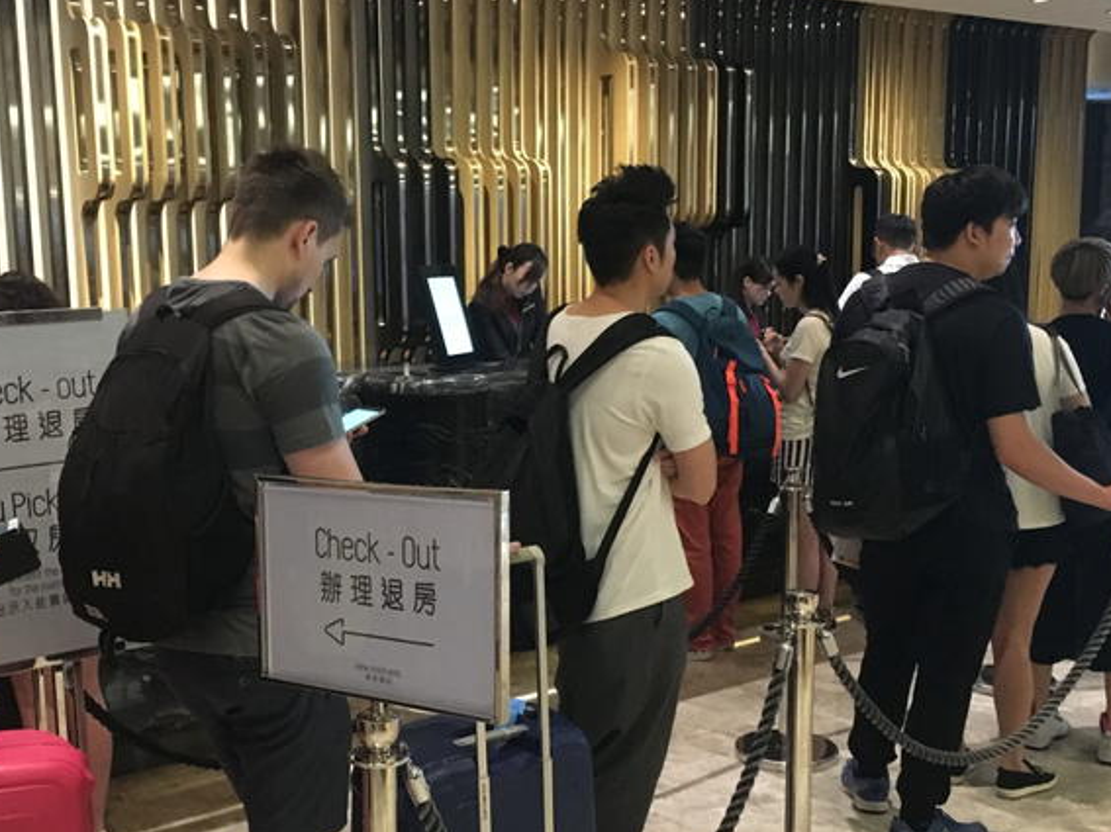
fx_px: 1380
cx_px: 449
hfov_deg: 43.7
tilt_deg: -9.6
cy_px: 470
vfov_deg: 33.5
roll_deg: +0.4
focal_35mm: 43
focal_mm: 4.15
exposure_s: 1/17
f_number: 2.2
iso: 320
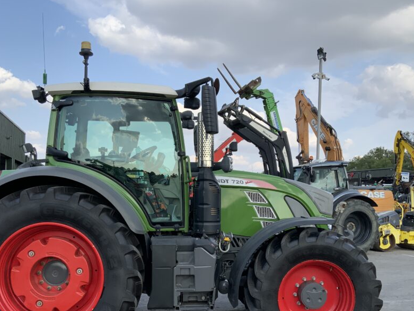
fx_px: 455
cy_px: 202
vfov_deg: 37.4
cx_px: 200
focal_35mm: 38
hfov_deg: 49.0
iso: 16
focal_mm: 3
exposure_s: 1/978
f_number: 1.8
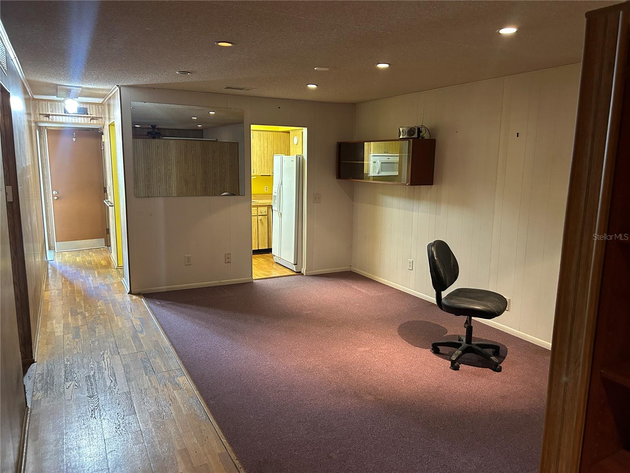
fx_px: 473
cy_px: 236
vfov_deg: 53.1
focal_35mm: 26
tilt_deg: -8.9
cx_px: 315
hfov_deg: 67.3
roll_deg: +0.8
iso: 500
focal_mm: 5.7
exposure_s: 1/60
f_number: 1.5
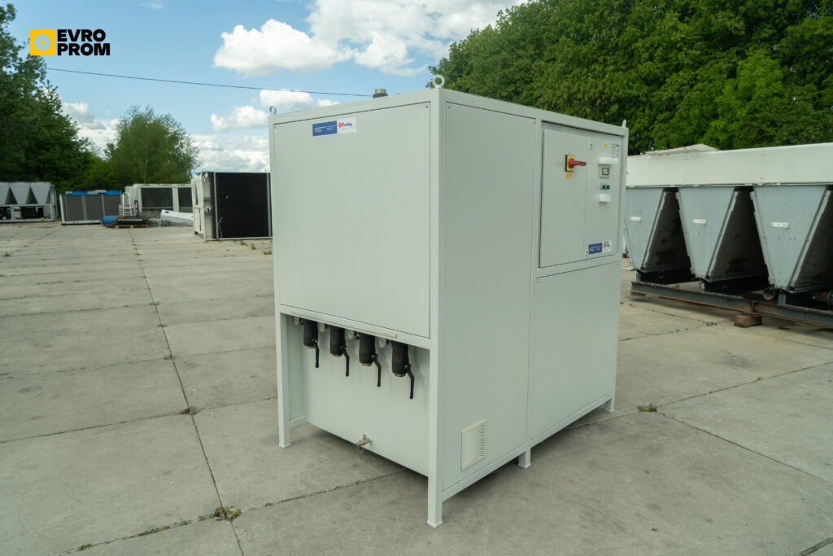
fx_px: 555
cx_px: 416
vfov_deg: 53.1
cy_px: 278
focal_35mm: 24
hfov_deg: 73.7
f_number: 6.3
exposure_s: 1/80
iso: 100
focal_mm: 24
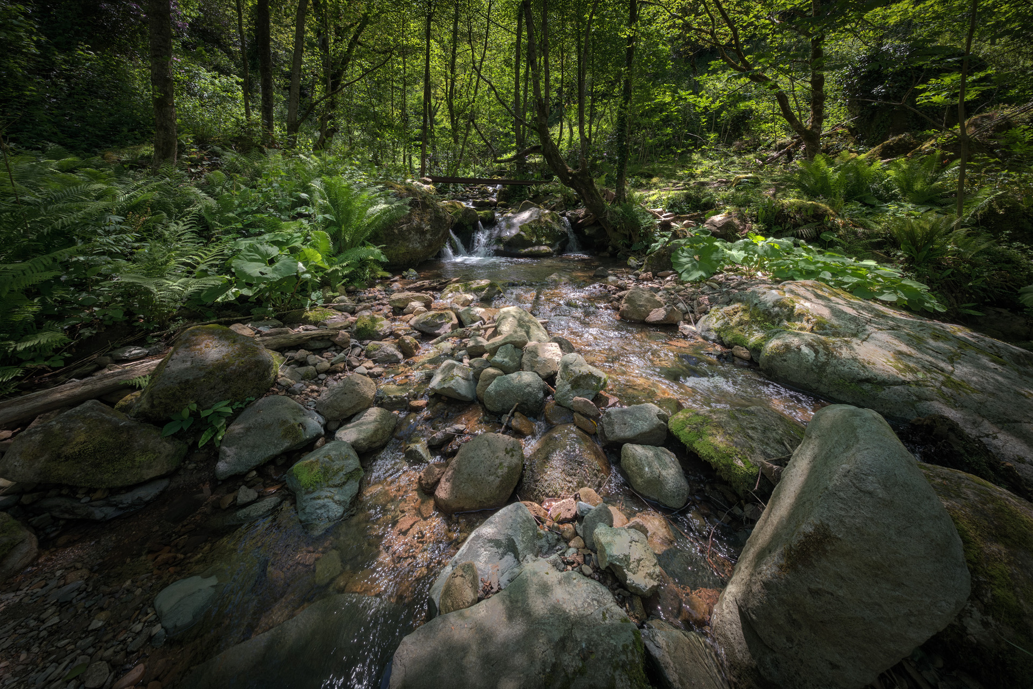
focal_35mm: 12
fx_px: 344
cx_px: 516
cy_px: 344
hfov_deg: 112.6
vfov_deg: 90.0
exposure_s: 1/60
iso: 500
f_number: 11
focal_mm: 8
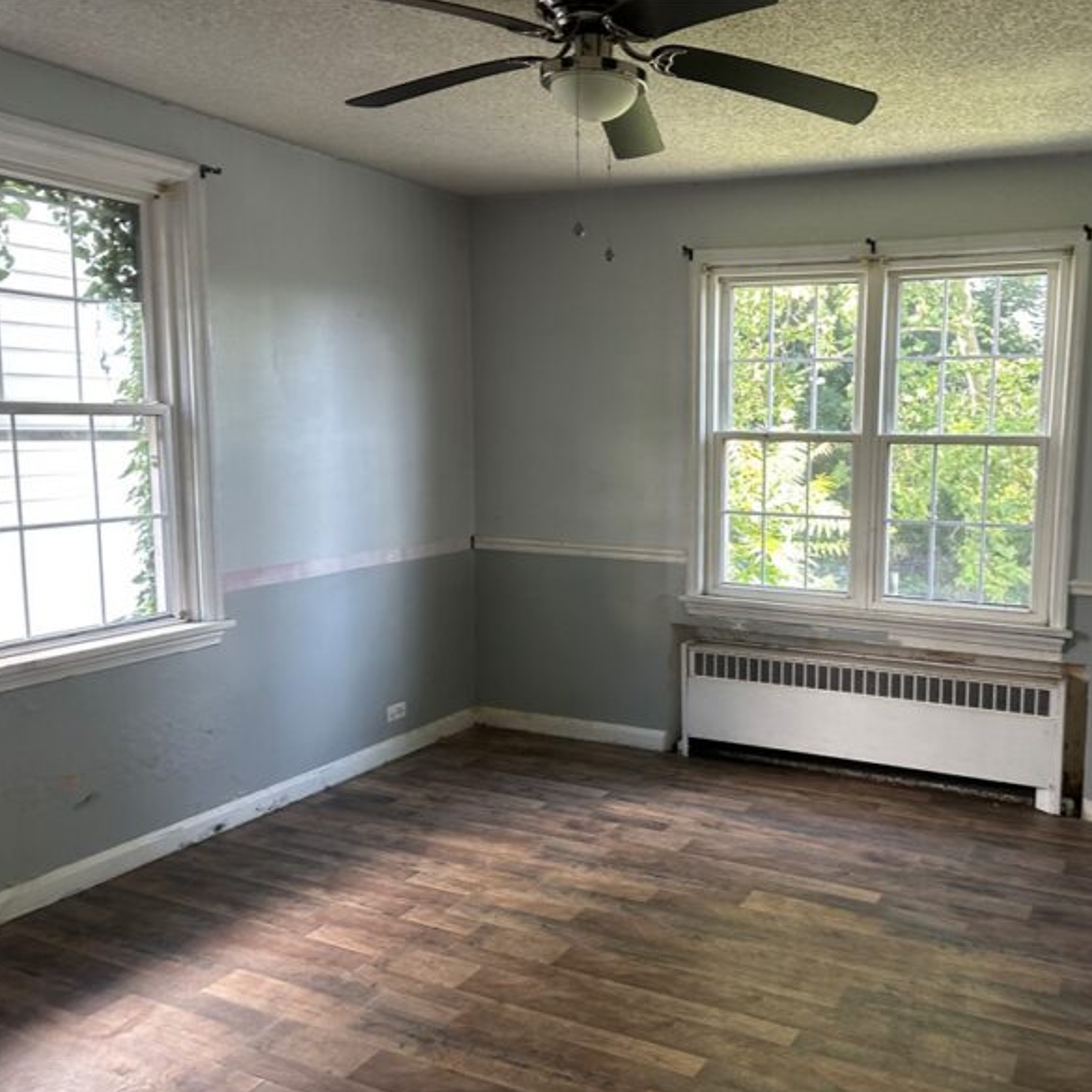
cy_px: 556
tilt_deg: -10.9
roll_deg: -0.8
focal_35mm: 29
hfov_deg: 54.4
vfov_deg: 55.6
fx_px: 1035
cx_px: 734
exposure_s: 1/121
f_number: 1.78
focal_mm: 6.86
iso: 200
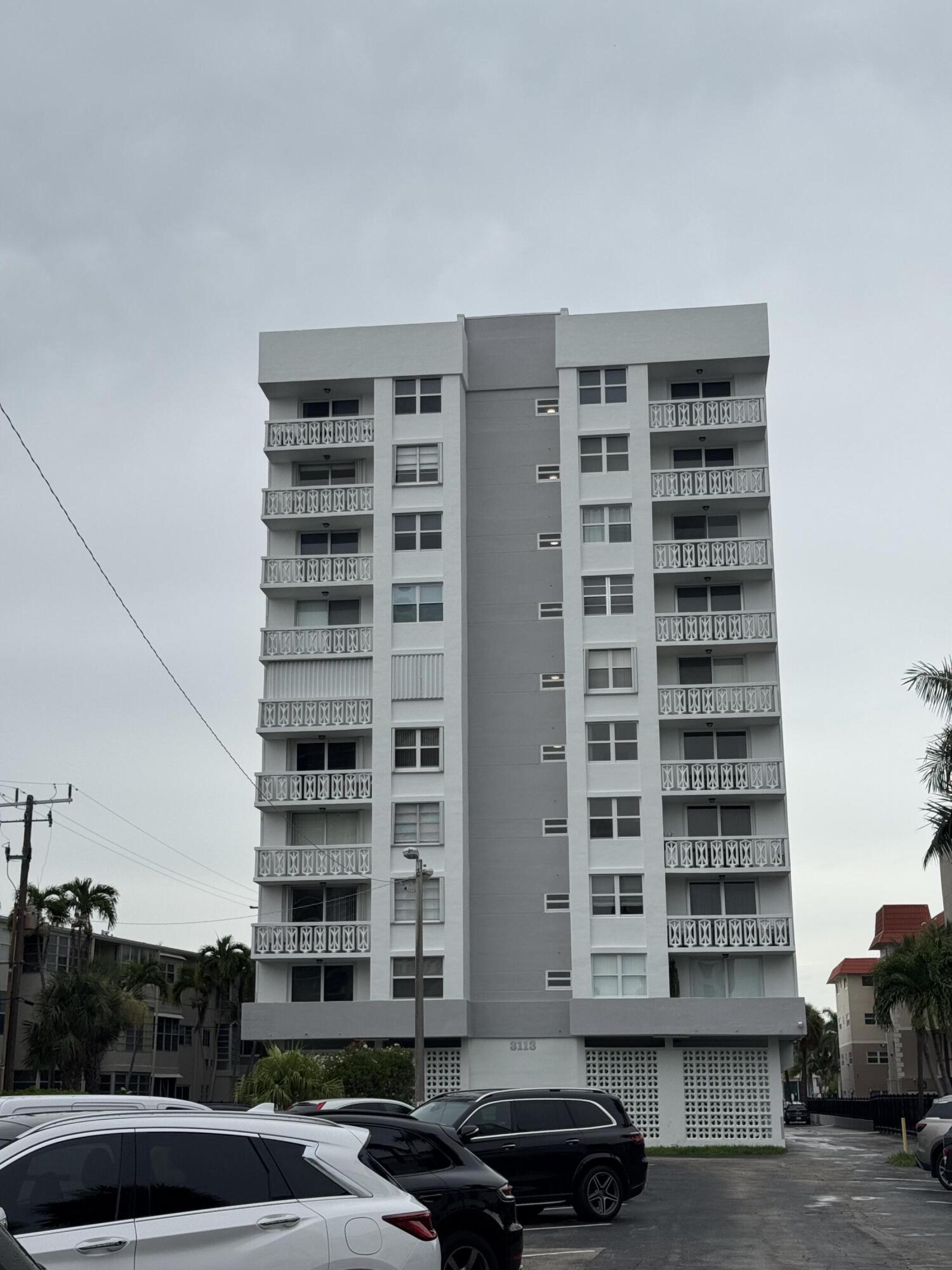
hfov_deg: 30.3
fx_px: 1760
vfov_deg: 39.7
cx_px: 476
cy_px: 635
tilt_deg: +14.3
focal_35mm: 48
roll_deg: -0.1
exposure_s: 1/3817
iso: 64
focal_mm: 6.76
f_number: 1.78
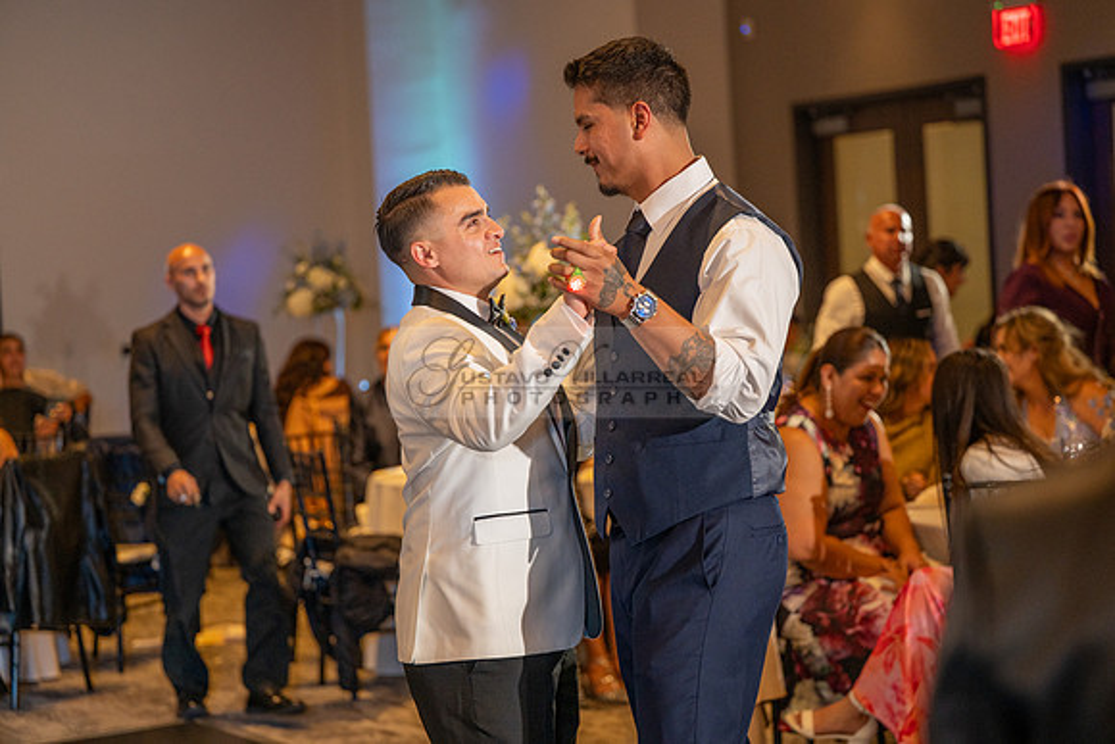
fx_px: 2478
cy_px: 372
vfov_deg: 17.1
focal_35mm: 80
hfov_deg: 25.4
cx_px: 558
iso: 1000
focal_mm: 80
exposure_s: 1/125
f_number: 2.8
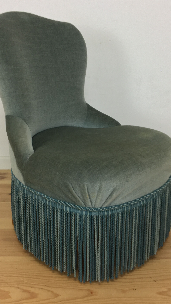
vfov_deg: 53.9
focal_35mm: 37
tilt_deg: -16.0
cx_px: 79
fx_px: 298
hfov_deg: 32.0
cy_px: 139
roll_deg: -0.1
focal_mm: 4.15
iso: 50
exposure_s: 1/33
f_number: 2.2
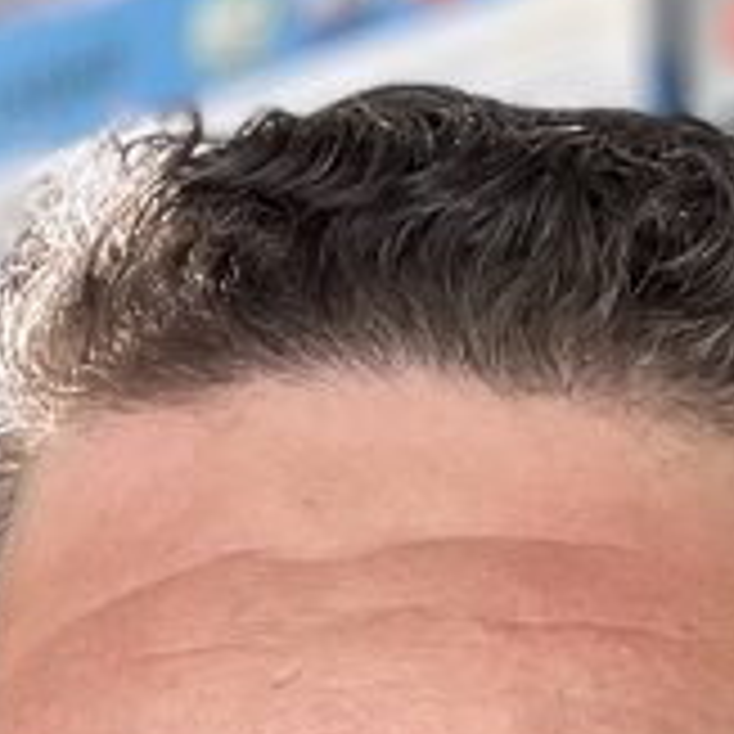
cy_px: 1004
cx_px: 223
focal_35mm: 114
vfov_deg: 14.5
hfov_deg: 15.2
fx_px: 2735
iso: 80
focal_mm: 2.71
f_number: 2.2
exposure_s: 1/121
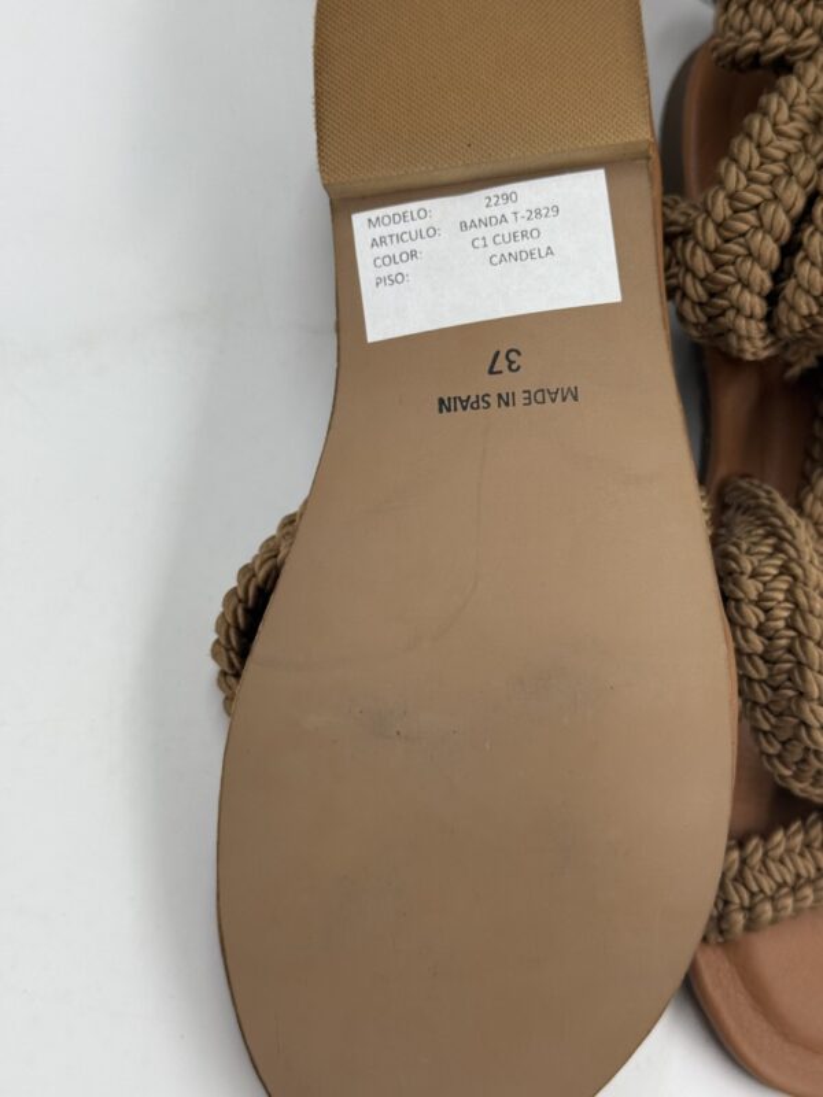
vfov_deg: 39.7
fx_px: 1522
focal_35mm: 48
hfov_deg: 30.3
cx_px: 412
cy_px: 548
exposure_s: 1/553
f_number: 1.78
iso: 80
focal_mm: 6.76
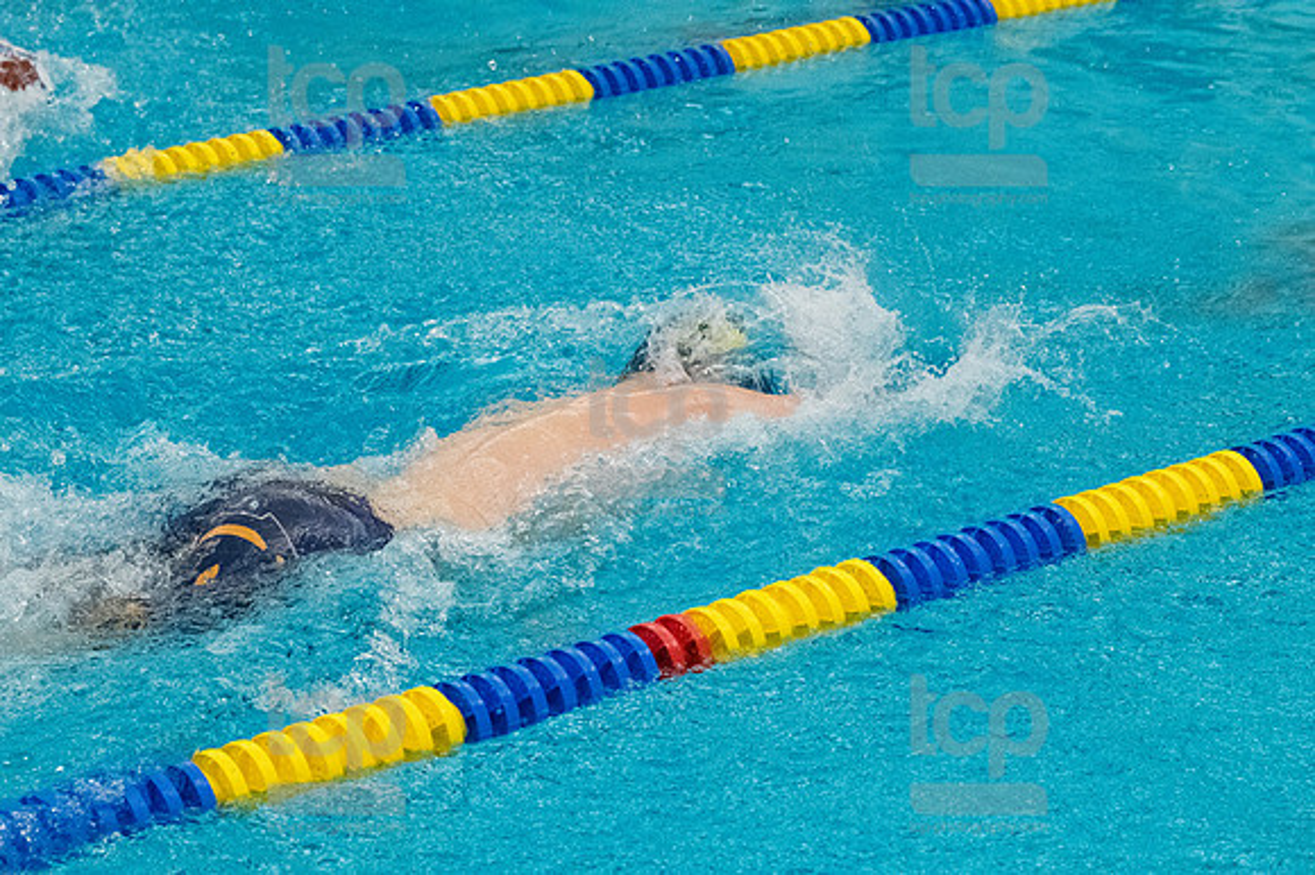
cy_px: 438
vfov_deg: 11.4
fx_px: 4381
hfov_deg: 17.1
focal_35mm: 120
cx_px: 658
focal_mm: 80
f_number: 5
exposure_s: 1/1250
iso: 10000
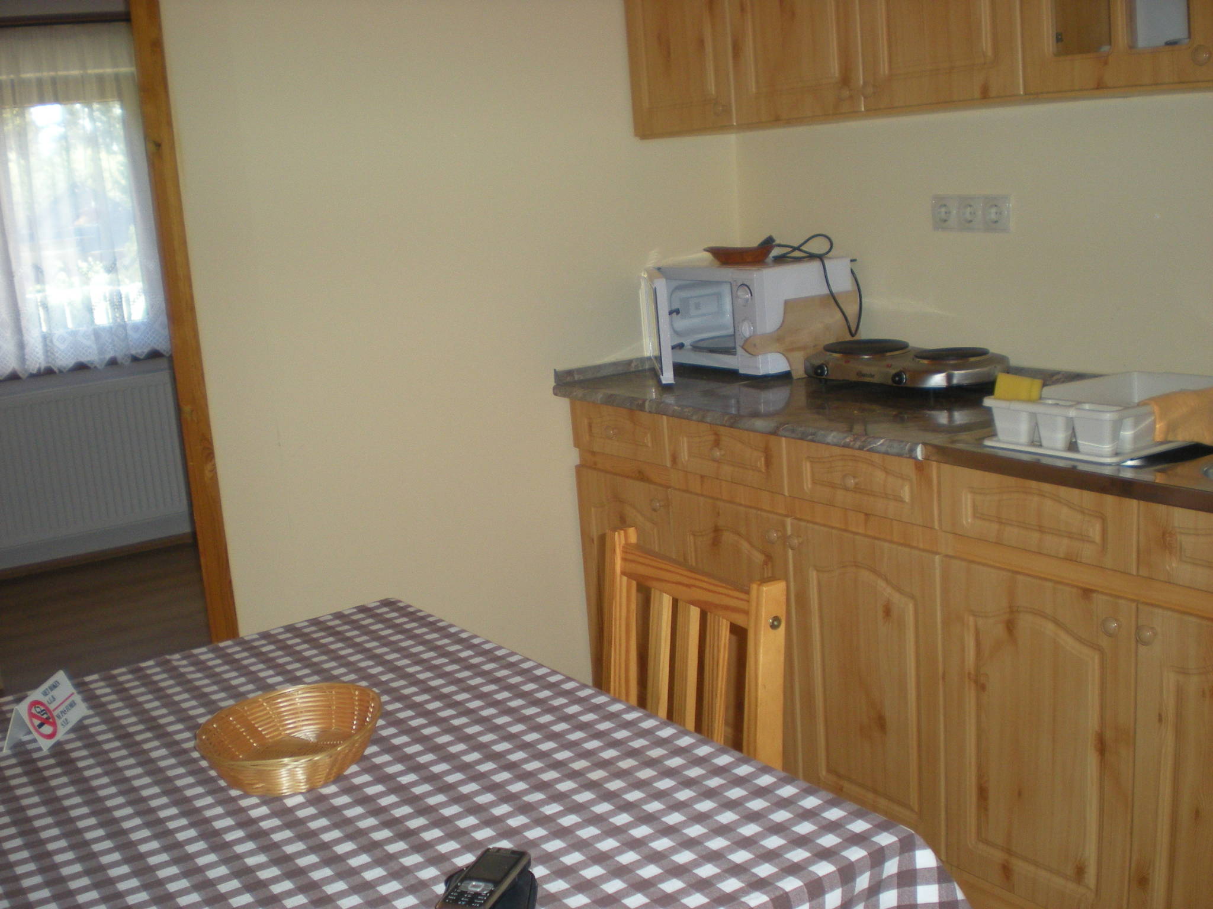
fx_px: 1332
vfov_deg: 37.7
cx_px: 606
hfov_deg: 49.0
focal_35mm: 38
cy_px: 454
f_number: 3.1
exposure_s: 1/60
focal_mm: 6.3
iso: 137
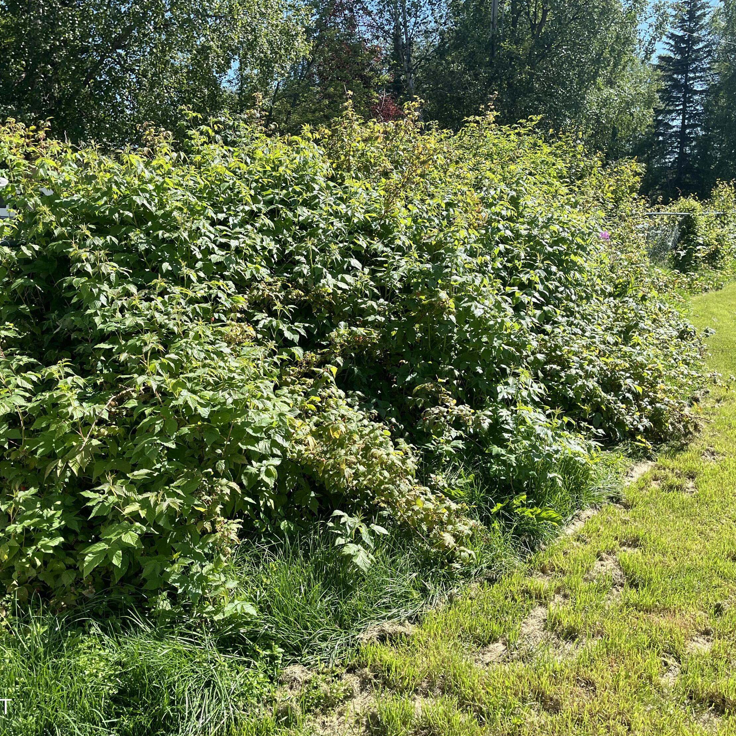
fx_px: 746
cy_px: 369
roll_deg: +1.7
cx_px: 317
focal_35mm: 31
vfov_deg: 52.5
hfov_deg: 52.4
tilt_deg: -12.6
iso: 50
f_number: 1.6
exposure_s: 1/1600
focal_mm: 5.1
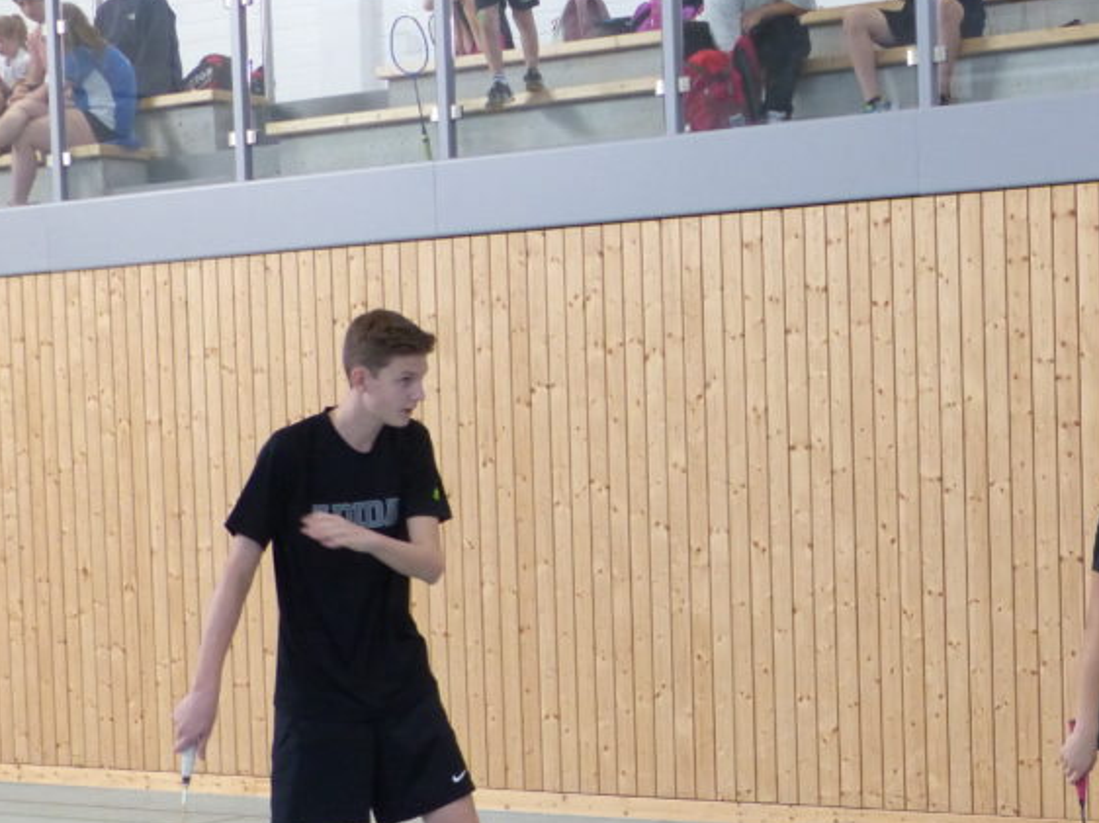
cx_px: 886
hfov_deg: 23.5
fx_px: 2602
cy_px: 583
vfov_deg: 17.9
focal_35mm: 82
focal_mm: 8.1
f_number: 2.8
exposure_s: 1/125
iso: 400
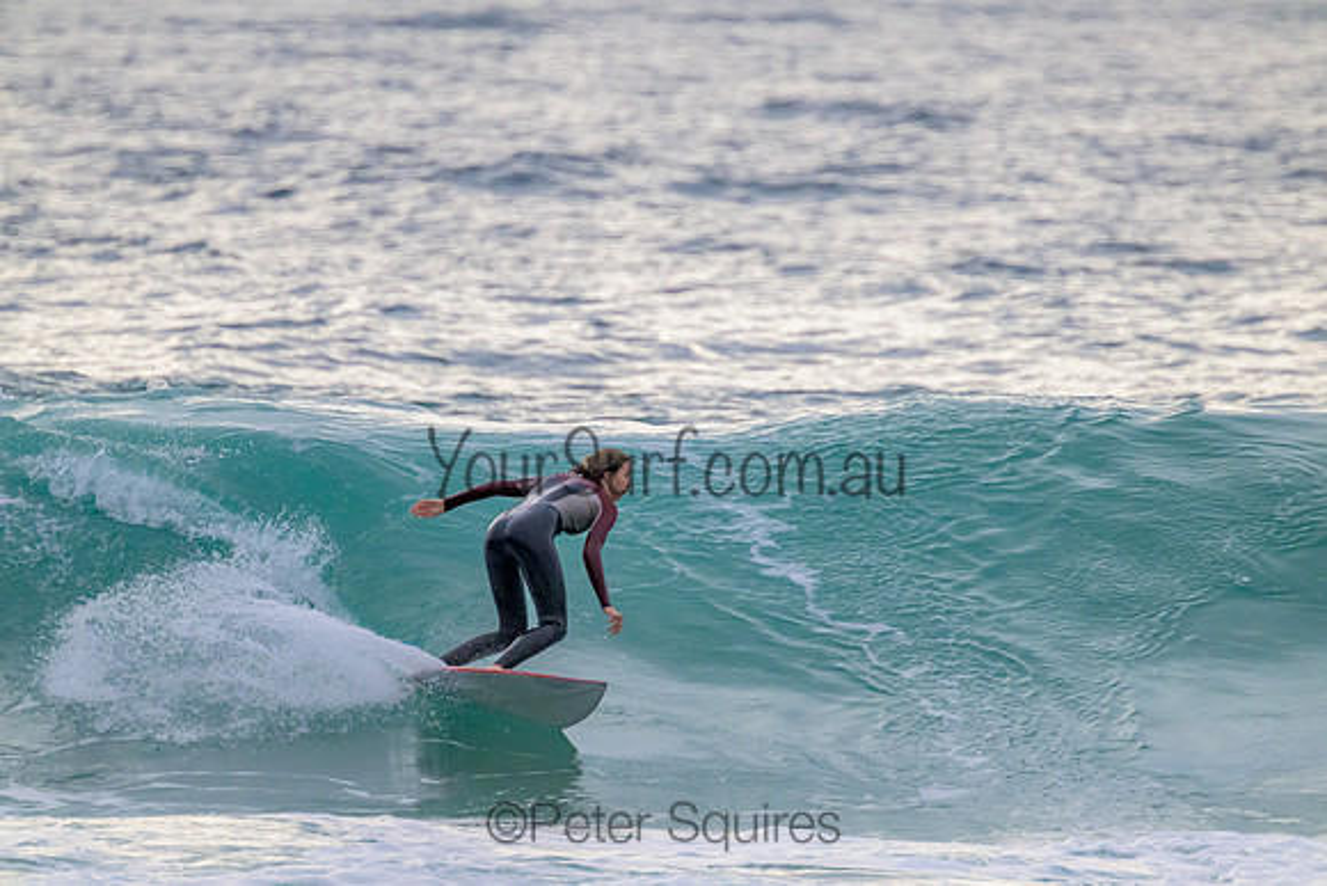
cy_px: 443
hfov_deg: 2.6
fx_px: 29494
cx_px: 664
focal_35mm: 800
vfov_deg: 1.7
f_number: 11
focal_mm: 800
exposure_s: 1/2000
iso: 4500
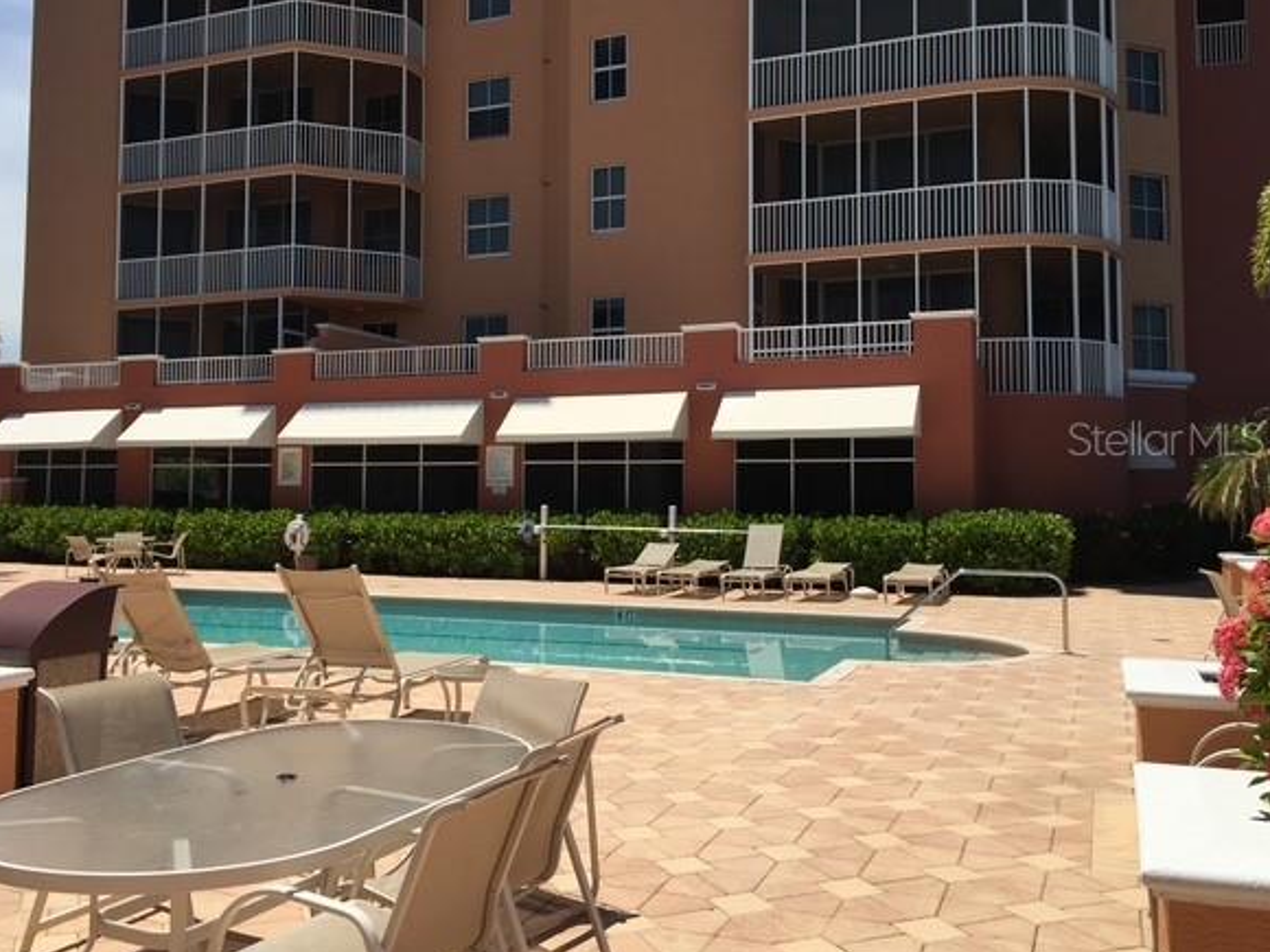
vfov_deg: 44.1
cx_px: 574
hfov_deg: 56.7
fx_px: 1174
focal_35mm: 32
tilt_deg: +4.5
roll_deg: -1.2
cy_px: 438
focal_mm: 4.15
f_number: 2.2
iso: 32
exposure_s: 1/3300
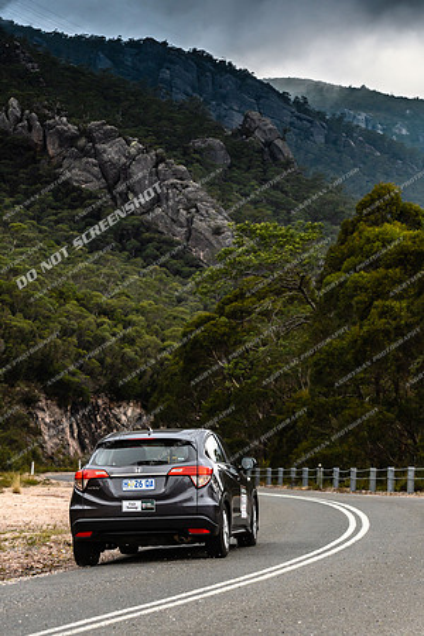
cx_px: 212
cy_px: 318
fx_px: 1855
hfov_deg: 13.0
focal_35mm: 105
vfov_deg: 19.5
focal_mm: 70
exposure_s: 1/1600
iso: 200
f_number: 4
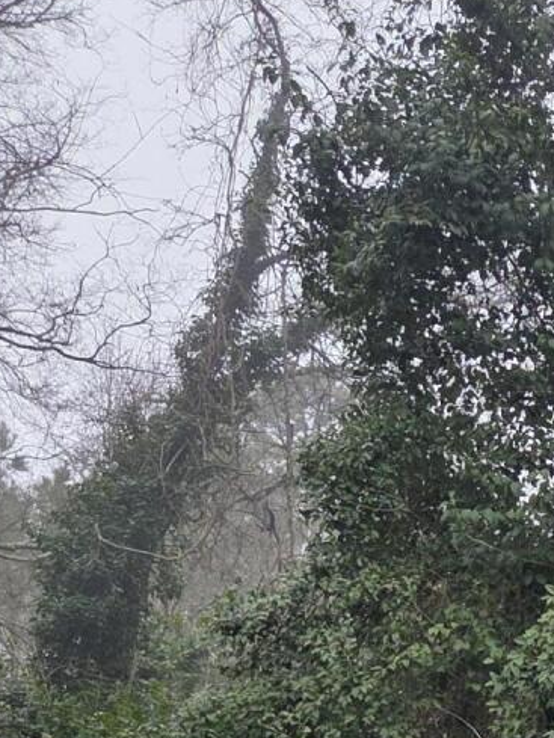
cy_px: 1224
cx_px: 897
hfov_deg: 14.4
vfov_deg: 17.8
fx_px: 2005
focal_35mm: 94
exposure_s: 1/777
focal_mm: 5.4
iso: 80
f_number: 1.8
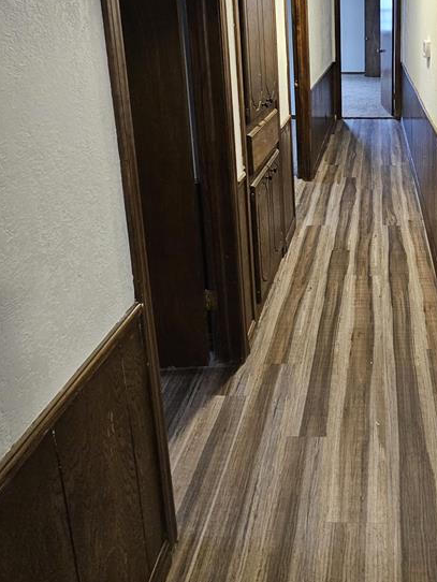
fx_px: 387
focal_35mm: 23
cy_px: 91
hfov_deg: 53.8
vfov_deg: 65.0
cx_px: 366
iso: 320
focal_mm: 2.2
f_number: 2.2
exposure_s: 1/40
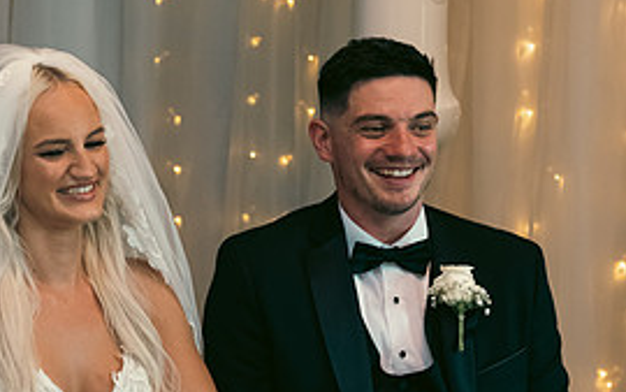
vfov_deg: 10.3
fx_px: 2168
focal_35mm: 127
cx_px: 223
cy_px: 326
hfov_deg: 16.4
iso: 1250
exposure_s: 1/160
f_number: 3.5
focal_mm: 58
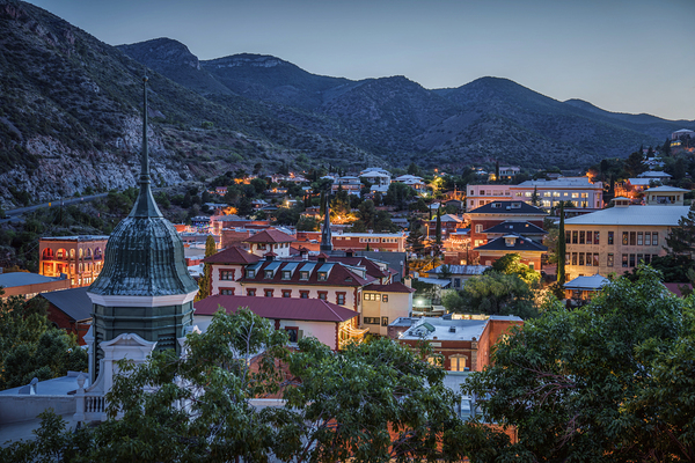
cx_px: 348
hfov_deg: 47.4
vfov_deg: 32.6
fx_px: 791
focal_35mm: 41
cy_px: 232
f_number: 3.2
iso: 100
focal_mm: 41
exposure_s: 5
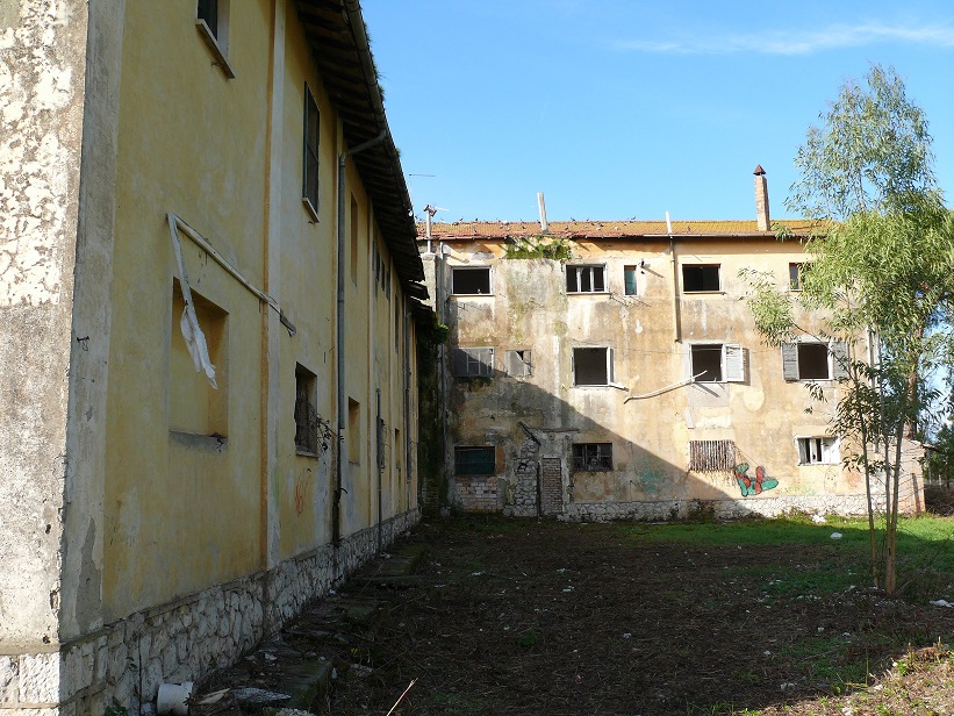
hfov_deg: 52.6
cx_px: 477
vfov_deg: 40.7
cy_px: 358
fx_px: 965
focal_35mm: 35
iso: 100
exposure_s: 1/250
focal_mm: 7.4
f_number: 5.6
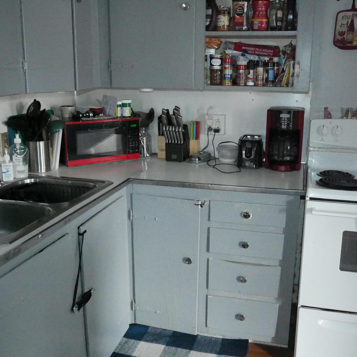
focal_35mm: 38
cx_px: 204
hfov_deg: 43.7
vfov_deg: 43.9
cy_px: 178
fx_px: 443
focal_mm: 16
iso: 12800
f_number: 5
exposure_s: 1/125
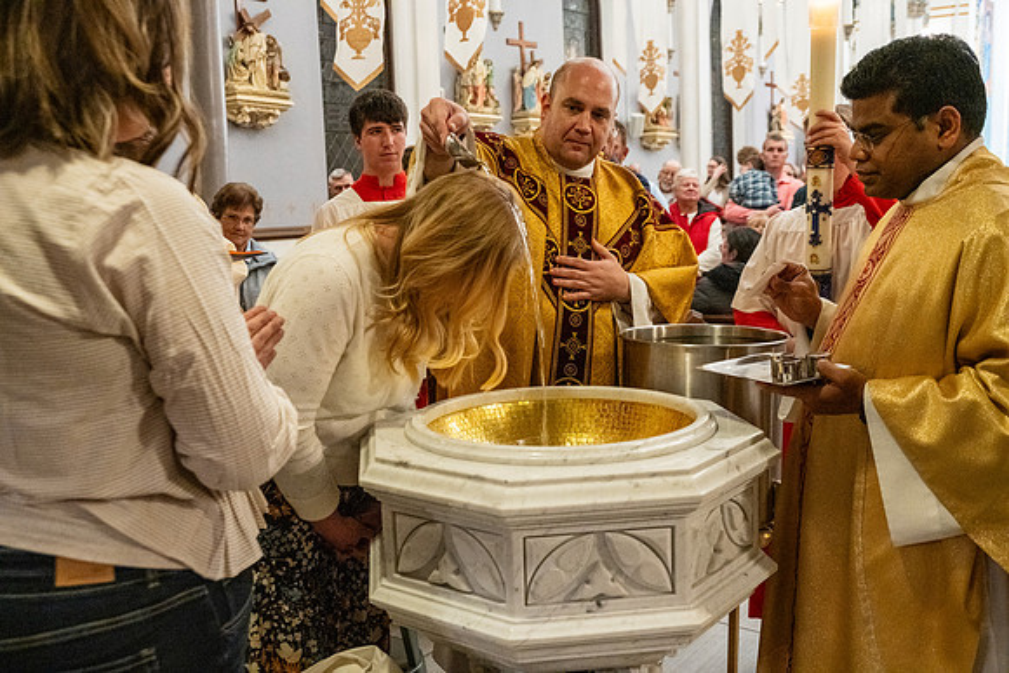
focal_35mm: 36
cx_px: 504
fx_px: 1009
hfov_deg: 53.1
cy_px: 336
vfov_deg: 36.9
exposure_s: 1/60
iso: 5000
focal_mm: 36
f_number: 4.8
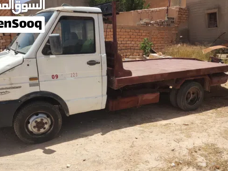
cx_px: 116
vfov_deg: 42.8
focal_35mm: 33
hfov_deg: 55.3
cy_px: 101
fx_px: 217
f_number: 1.79
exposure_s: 1/1515
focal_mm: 4.71
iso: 50
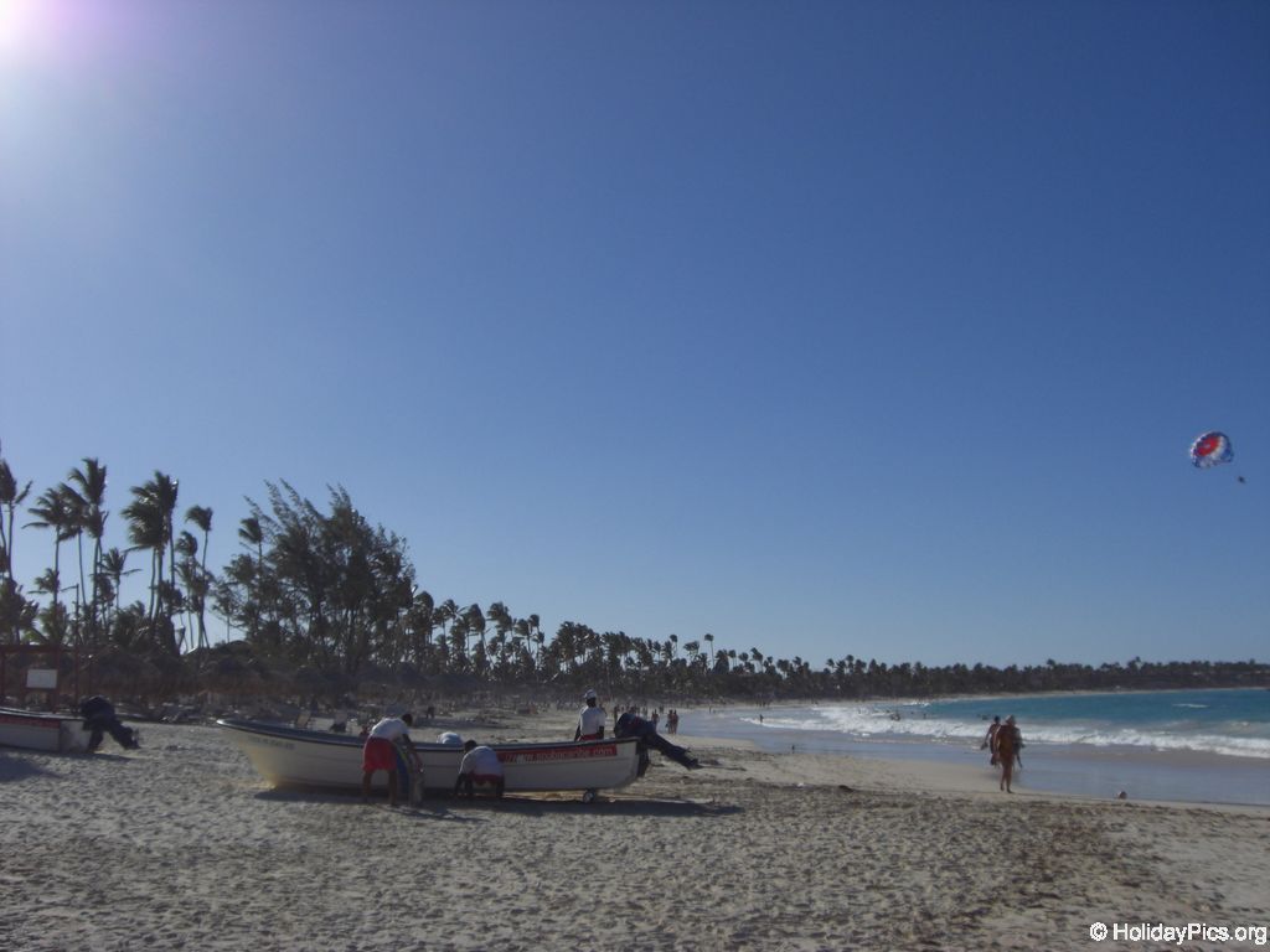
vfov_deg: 37.7
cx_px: 635
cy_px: 476
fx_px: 1394
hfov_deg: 49.0
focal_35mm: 38
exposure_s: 1/500
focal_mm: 6.2
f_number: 8
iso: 64
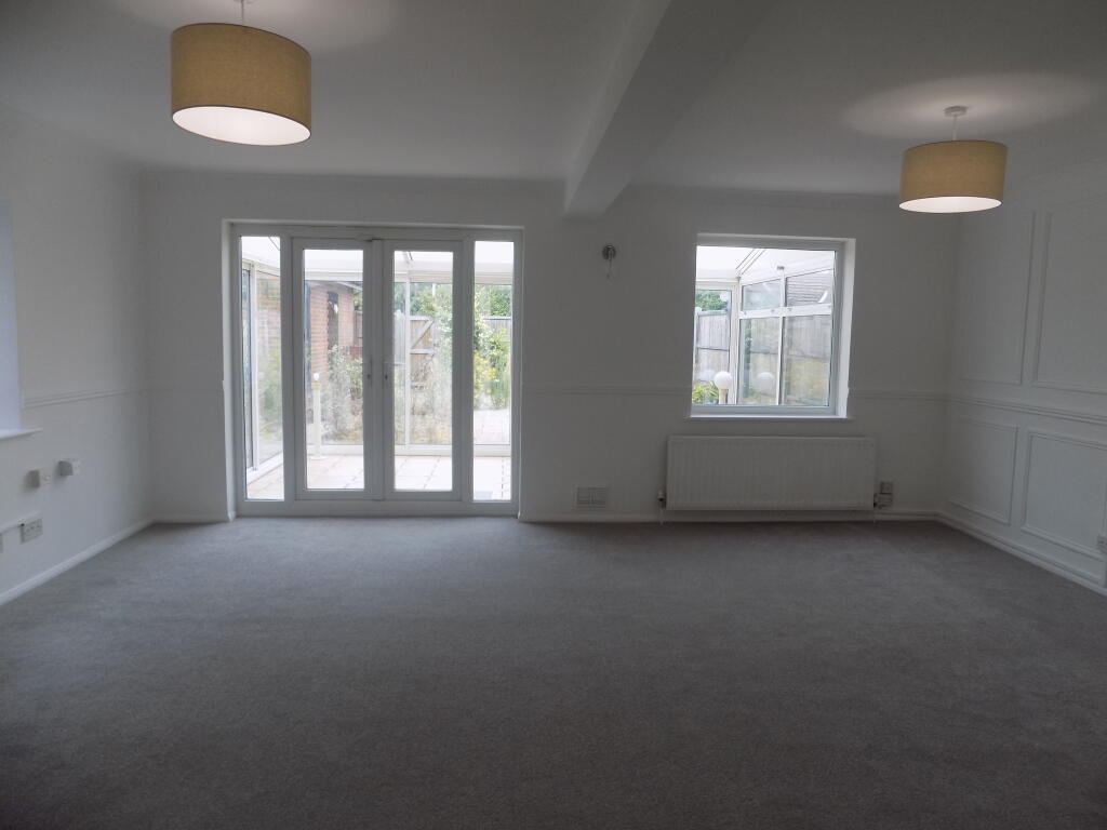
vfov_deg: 58.9
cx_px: 554
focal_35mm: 23
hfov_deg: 73.9
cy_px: 415
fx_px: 736
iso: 80
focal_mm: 4
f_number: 3.1
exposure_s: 1/80
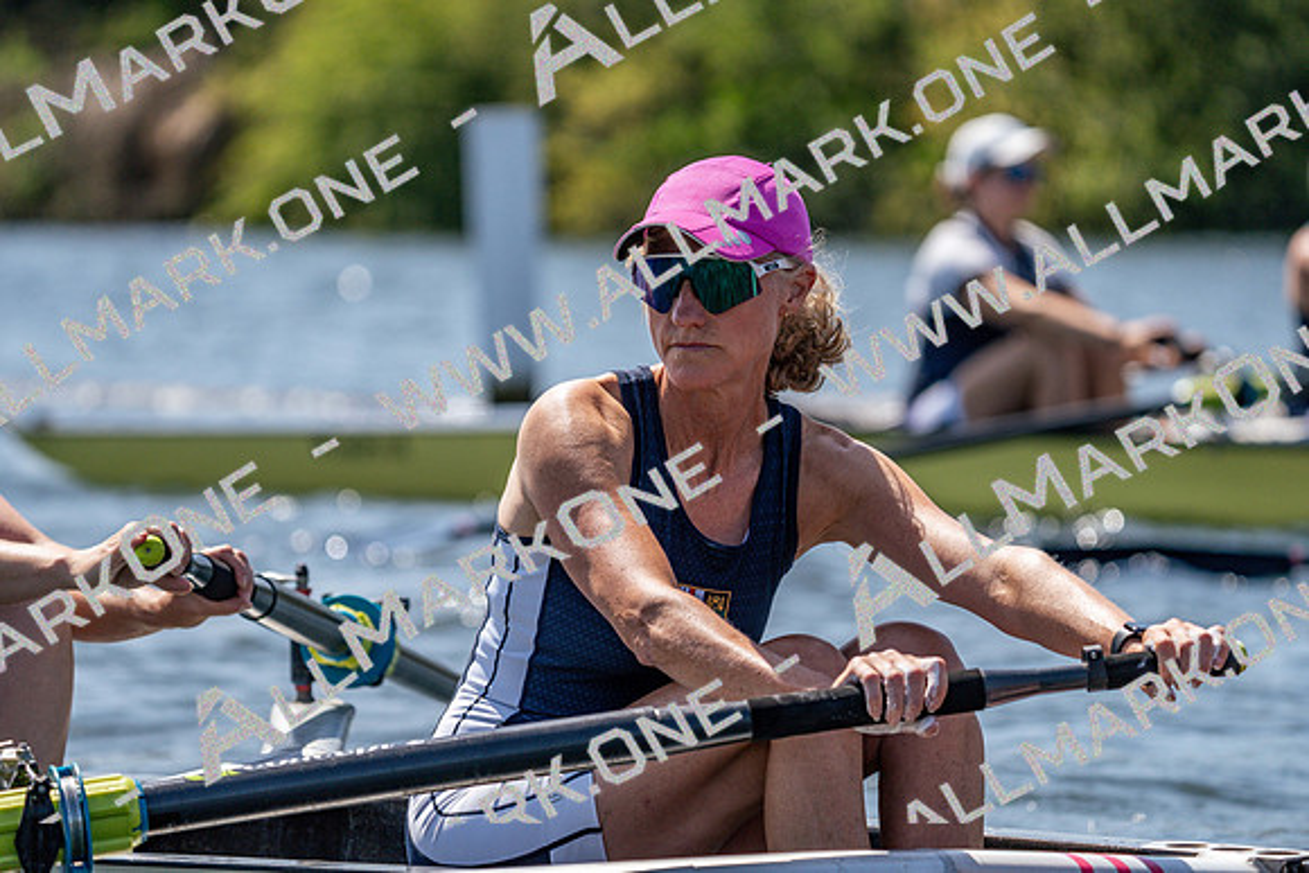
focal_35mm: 277
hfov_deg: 7.4
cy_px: 436
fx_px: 10074
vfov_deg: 5.0
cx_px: 654
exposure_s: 1/2000
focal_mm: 277
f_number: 5.6
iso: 320
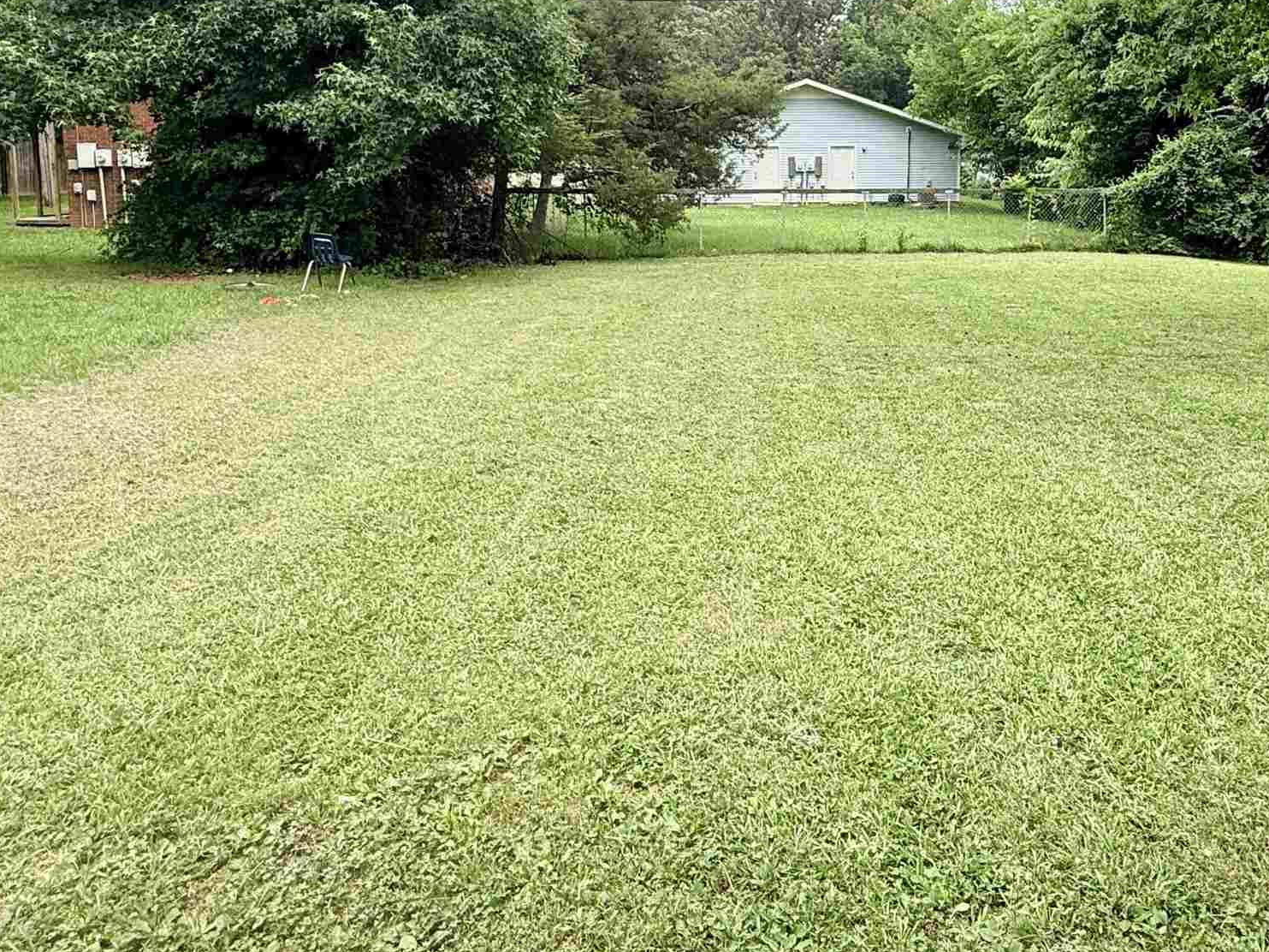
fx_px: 1063
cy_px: 277
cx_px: 773
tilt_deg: -6.0
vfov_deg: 47.0
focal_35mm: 29
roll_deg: +0.0
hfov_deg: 61.0
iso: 64
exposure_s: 1/448
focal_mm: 2.22
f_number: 2.2
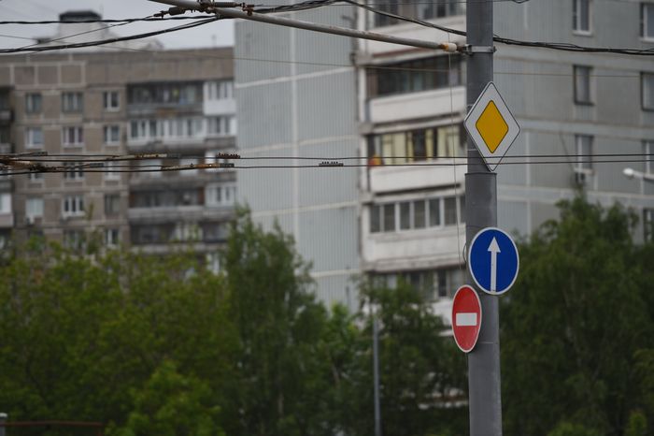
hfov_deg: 10.3
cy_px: 218
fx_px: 3631
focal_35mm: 200
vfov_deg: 6.9
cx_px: 327
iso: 320
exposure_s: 1/5000
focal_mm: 200
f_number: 3.2
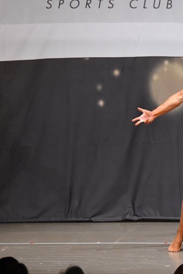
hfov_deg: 4.2
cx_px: 199
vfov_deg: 6.3
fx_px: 2501
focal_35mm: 328
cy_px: 137
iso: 6400
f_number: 5.6
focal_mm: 145
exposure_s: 1/400
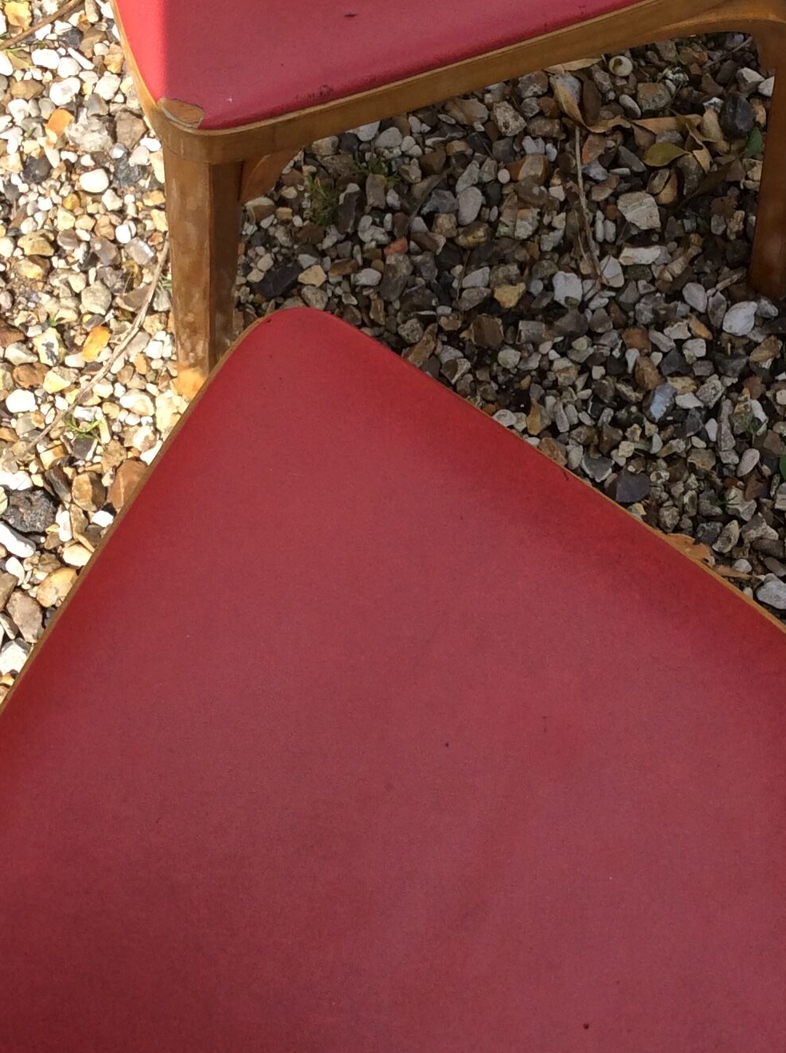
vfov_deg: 30.7
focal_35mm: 63
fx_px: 1913
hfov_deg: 23.2
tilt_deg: -71.3
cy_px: 397
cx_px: 401
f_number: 2.4
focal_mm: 3.3
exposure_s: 1/969
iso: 32
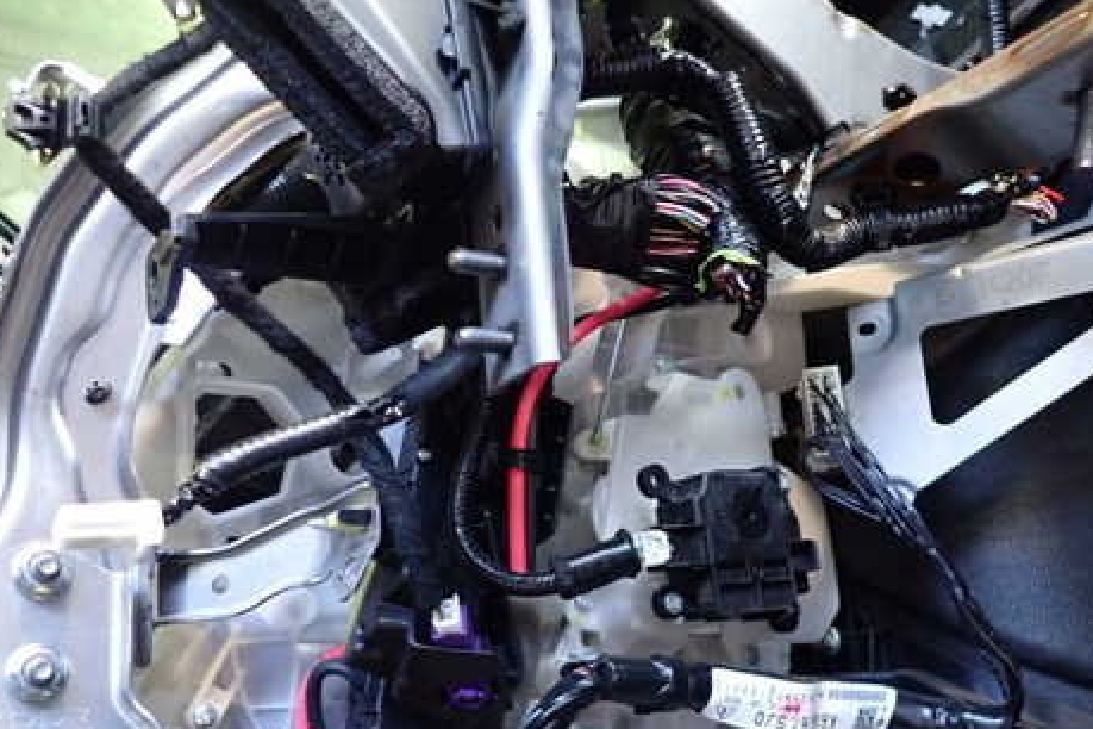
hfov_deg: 55.8
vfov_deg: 38.6
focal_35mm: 34
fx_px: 1032
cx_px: 526
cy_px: 455
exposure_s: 1/30
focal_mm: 4.5
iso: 640
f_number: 2
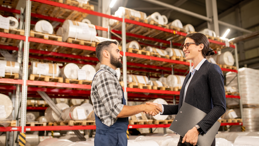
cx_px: 130
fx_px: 254
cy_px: 86
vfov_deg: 31.9
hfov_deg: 54.0
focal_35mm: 37
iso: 800
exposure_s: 1/160
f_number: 2.5
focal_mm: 35
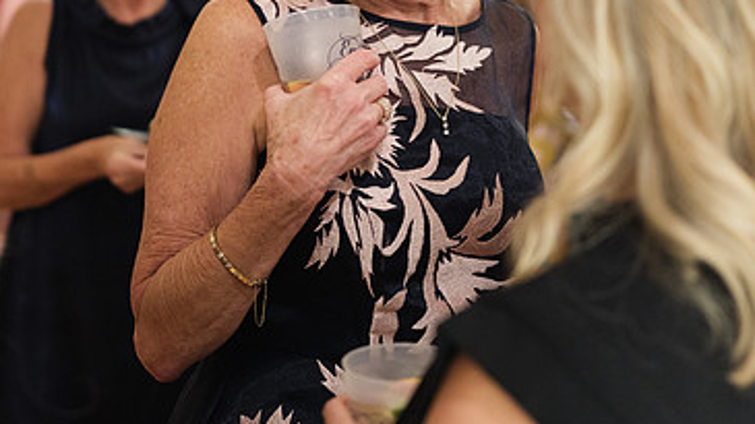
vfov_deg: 12.0
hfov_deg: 21.3
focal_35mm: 100
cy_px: 40
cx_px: 263
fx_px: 2001
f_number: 1.8
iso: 1250
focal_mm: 40
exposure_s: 1/100
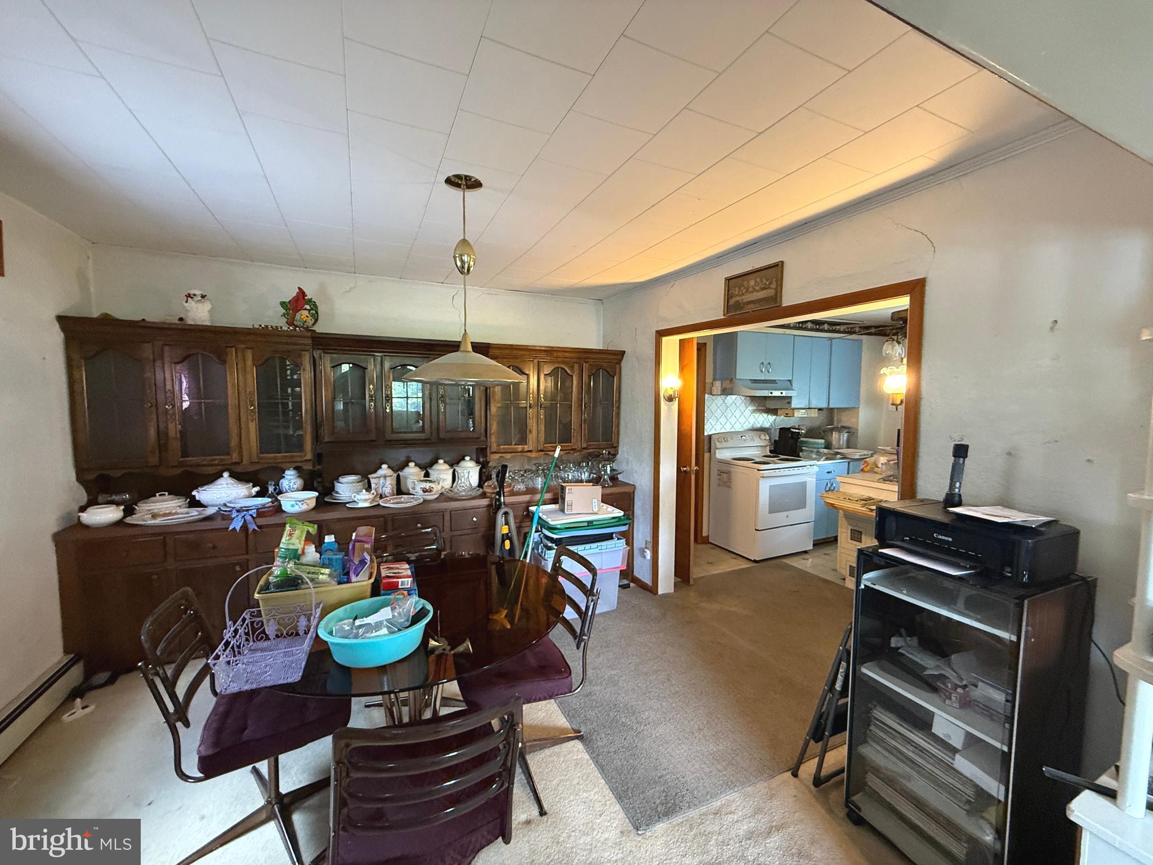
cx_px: 576
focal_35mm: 14
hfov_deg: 102.1
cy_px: 432
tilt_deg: -3.7
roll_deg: -0.1
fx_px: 466
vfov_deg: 85.7
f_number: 2.2
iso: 500
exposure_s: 1/60
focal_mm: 2.22
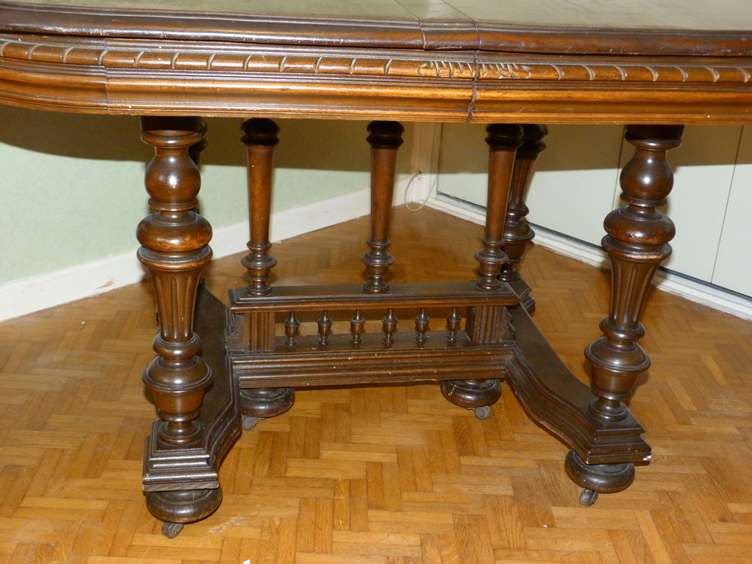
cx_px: 376
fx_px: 934
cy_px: 282
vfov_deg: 33.6
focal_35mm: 43
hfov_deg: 43.9
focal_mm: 7.8
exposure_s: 1/8
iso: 320
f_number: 3.2
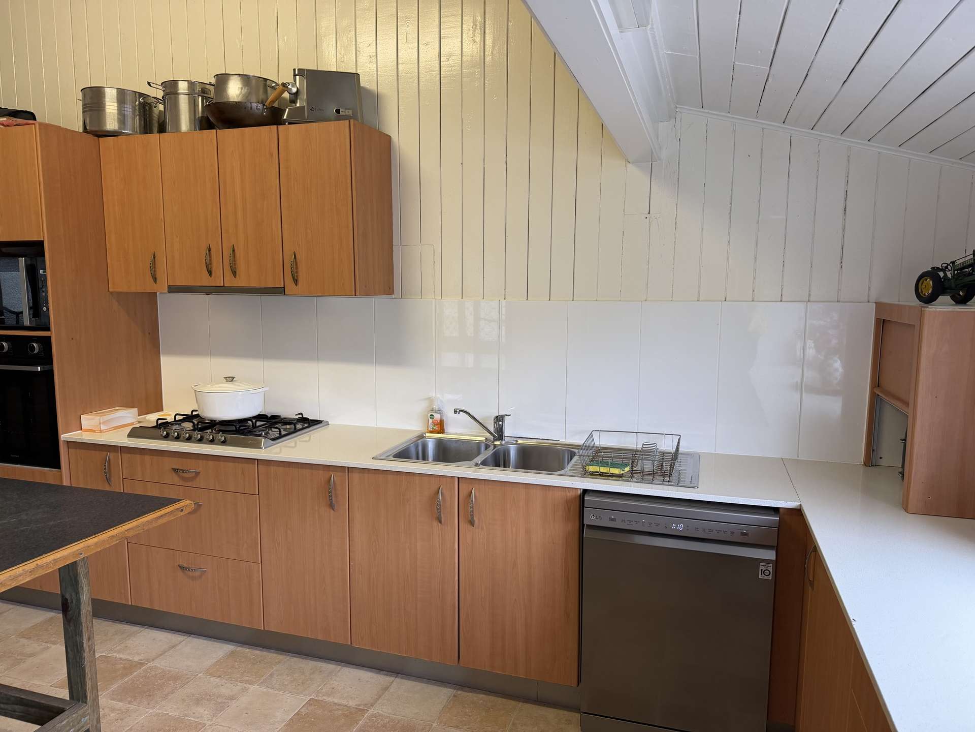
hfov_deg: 71.6
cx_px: 488
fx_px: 676
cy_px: 366
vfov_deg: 56.8
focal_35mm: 24
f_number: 1.78
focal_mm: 6.76
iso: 160
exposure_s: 1/100
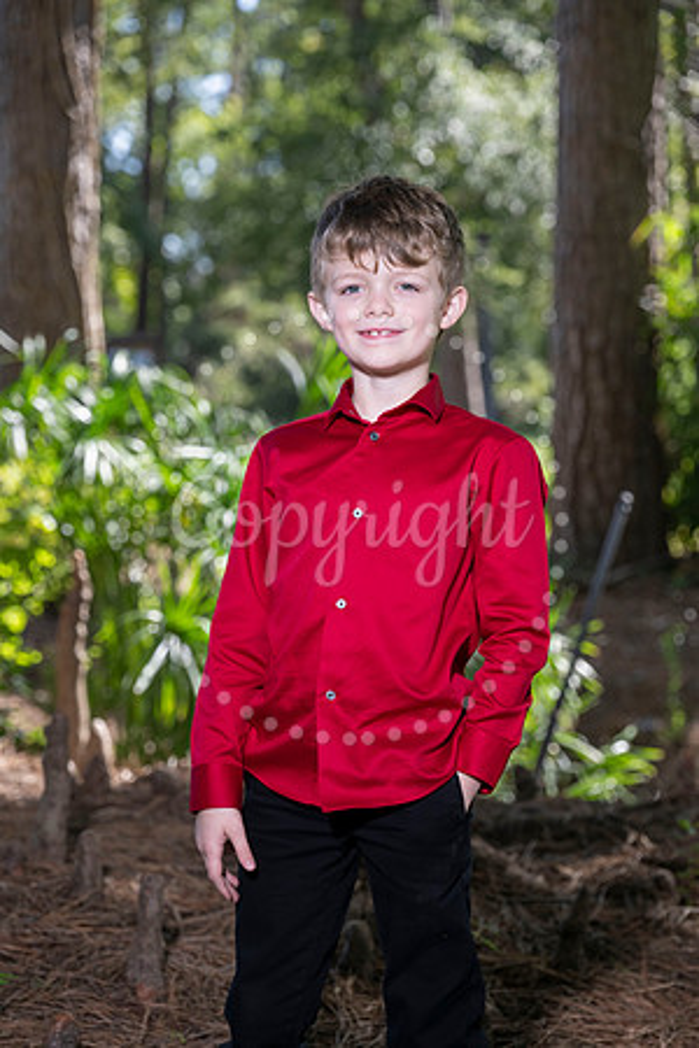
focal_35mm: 110
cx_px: 350
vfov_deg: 18.6
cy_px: 524
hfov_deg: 12.5
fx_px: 3203
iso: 400
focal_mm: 110
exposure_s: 1/200
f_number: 5.6
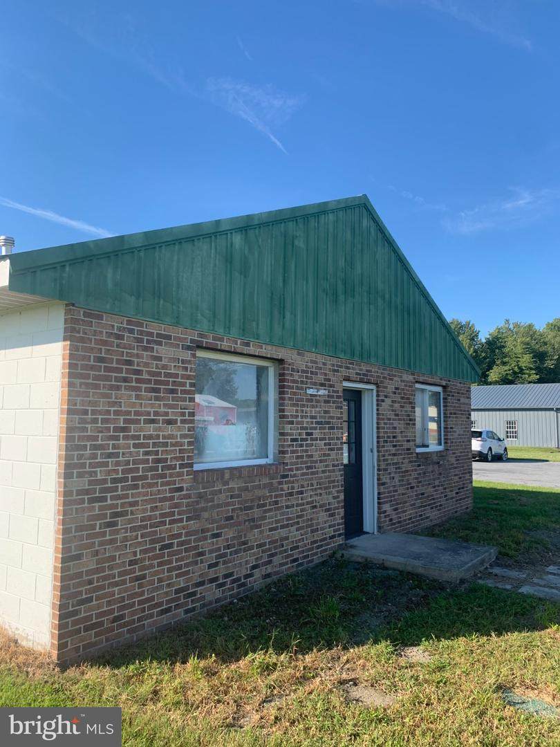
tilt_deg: +6.5
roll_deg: -1.9
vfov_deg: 67.3
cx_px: 280
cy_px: 374
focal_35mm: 26
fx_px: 561
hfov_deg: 53.1
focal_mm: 4.25
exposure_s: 1/919
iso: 25
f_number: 1.8
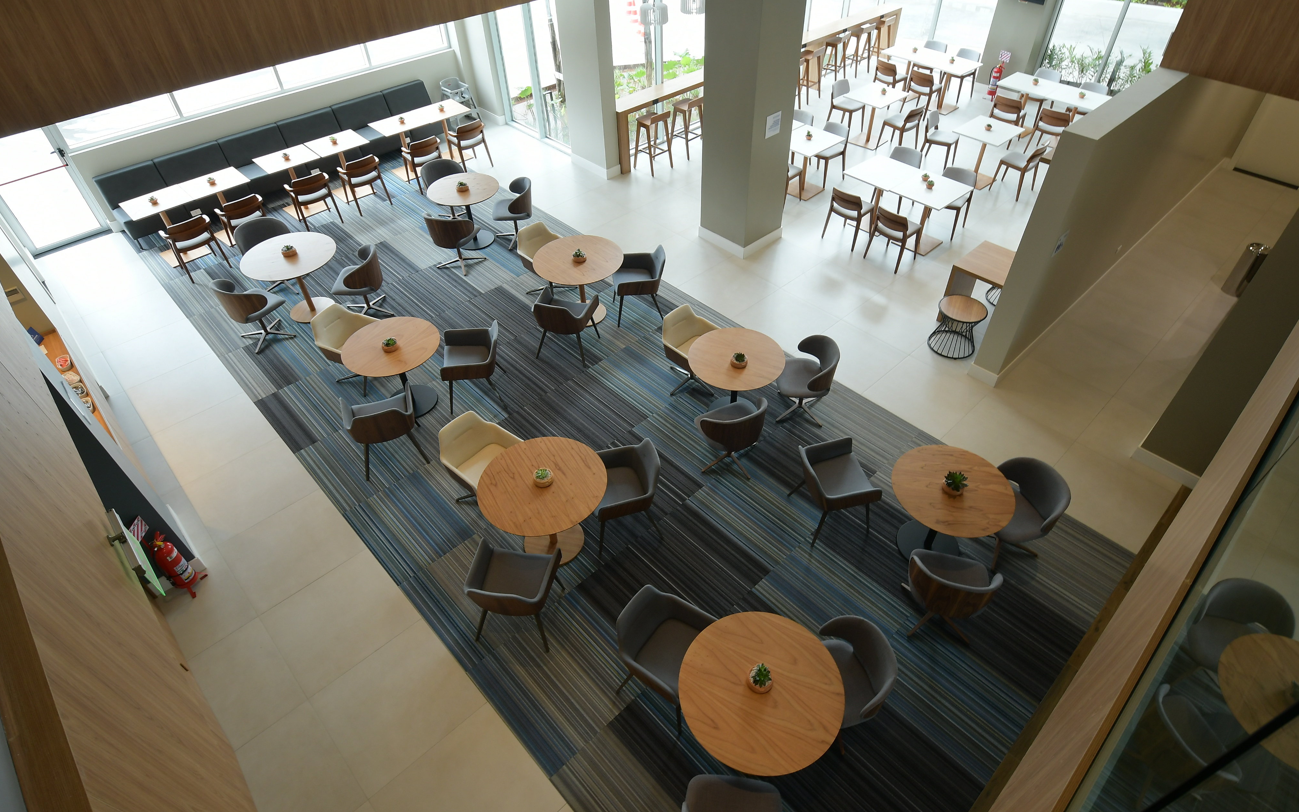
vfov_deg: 62.2
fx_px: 673
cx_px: 670
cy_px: 387
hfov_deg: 88.0
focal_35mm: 19
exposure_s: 1/25
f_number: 7.1
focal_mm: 12
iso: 250
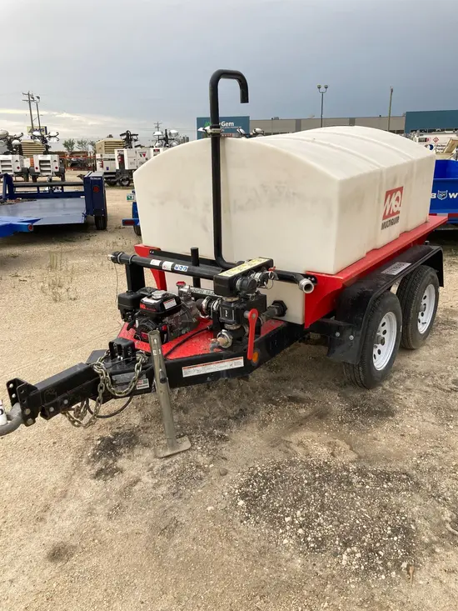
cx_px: 229
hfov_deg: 49.8
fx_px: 494
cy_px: 306
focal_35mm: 28
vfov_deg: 63.4
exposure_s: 1/149
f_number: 1.8
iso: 20
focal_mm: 3.99
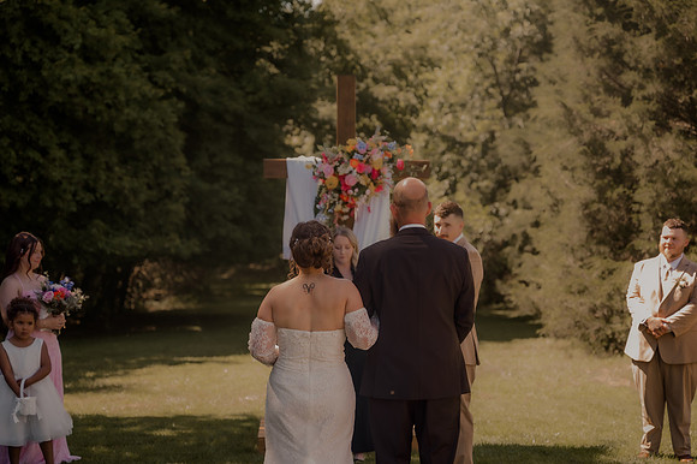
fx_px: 1354
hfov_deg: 28.9
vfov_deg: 19.4
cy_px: 232
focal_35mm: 70
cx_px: 348
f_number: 2.8
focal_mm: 70
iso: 200
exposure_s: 1/320
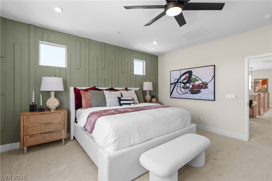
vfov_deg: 73.8
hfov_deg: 96.7
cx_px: 136
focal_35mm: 16
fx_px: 121
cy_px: 90
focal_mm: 16
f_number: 8
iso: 200
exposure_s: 1/4
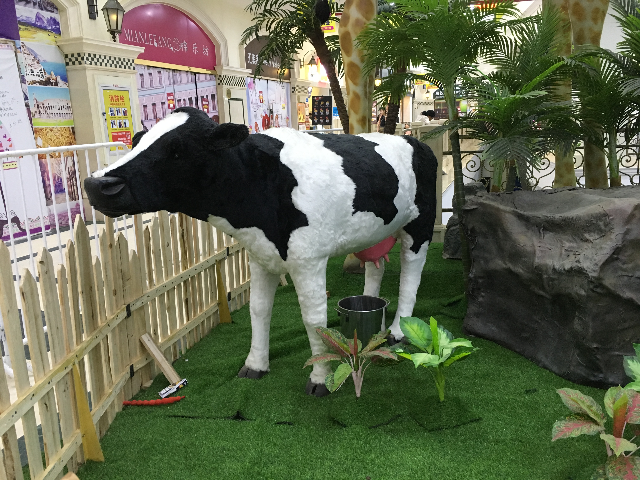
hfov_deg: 61.7
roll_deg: +1.9
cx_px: 320
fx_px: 536
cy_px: 240
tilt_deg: -12.5
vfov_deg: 48.2
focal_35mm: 29
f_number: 2.2
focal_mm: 4.15
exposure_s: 1/20
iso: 200
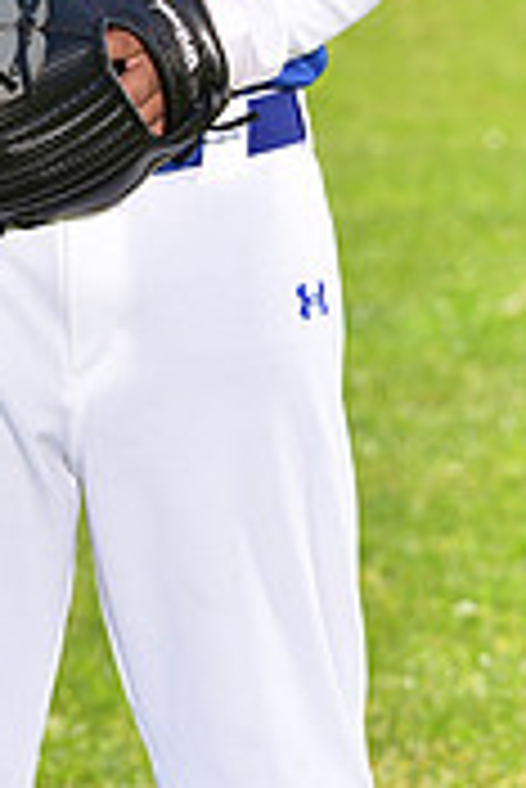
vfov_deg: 6.5
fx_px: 6868
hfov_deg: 4.4
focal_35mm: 314
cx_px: -272
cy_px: -419
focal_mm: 95
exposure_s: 1/200
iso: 80
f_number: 5
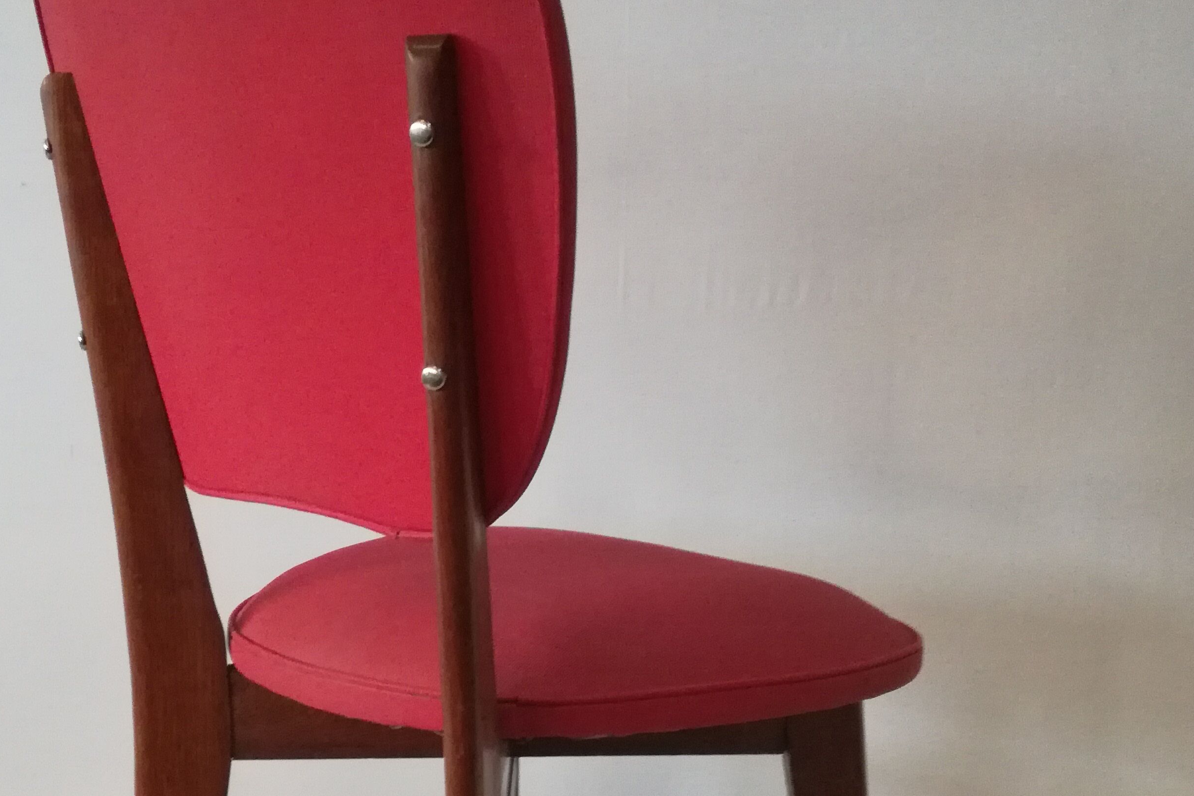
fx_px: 1592
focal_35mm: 48
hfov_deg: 40.8
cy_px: 611
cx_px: 448
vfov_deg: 27.6
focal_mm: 3.79
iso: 640
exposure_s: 1/20
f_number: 2
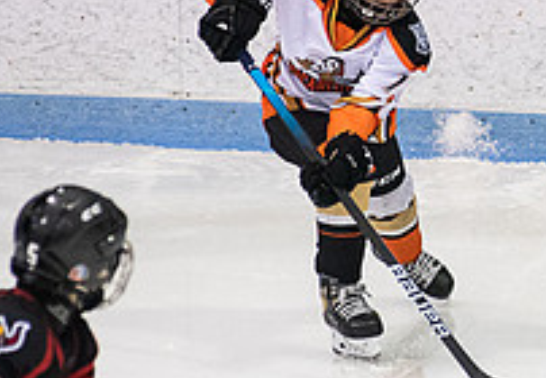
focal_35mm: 651
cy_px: 73
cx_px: 641
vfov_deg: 2.2
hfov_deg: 3.1
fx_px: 9995
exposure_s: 1/640
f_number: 4
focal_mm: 200
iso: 6400
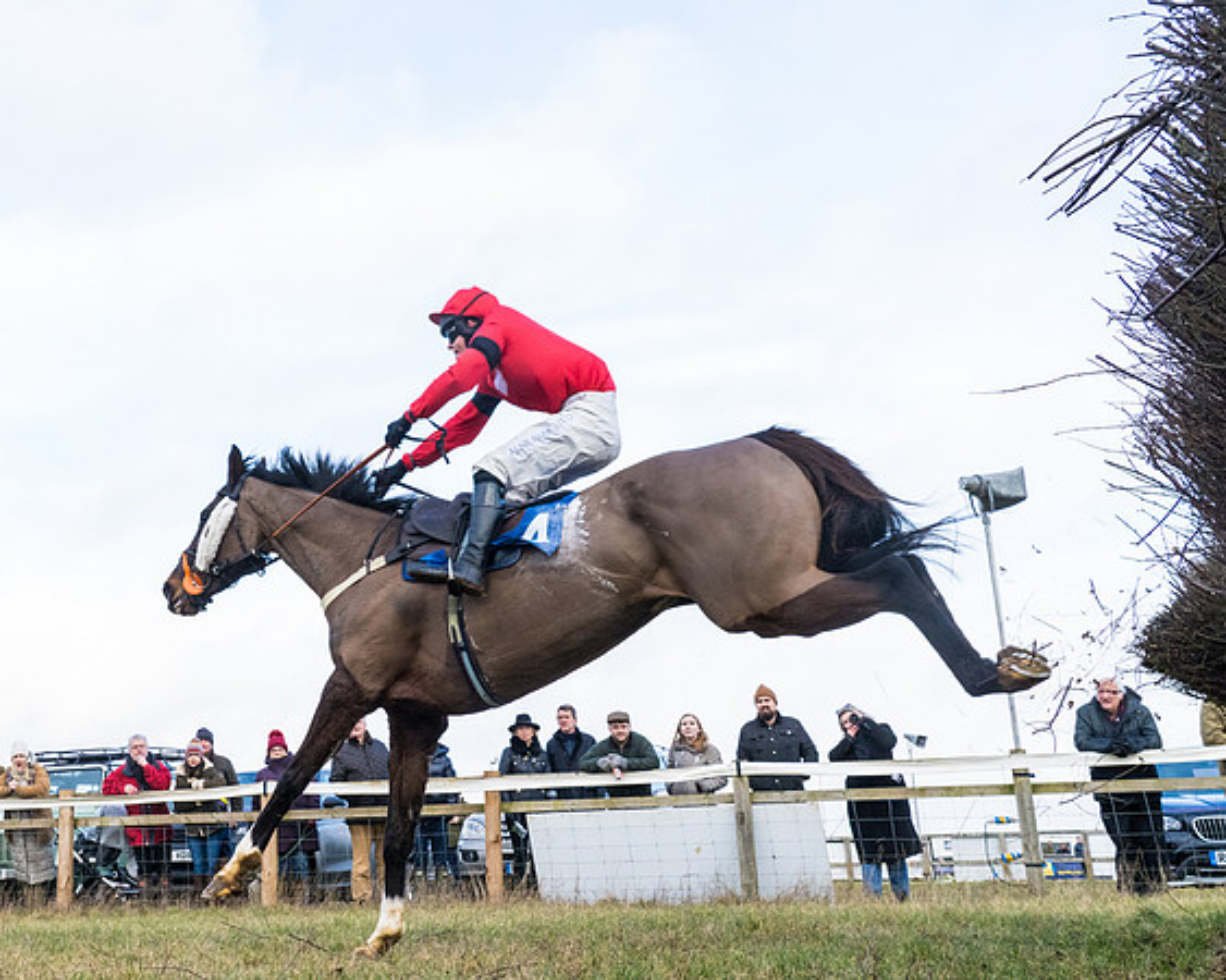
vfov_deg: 30.9
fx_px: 1757
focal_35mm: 48
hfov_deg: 37.3
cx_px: 276
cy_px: 324
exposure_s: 1/1600
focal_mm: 32
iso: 2000
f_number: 8
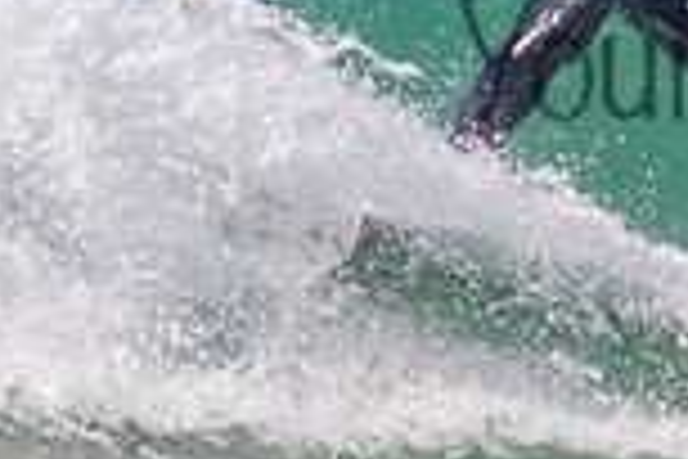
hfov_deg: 0.6
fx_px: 65852
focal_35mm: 3446
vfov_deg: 0.4
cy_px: -106
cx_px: 802
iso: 1100
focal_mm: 800
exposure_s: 1/1600
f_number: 11
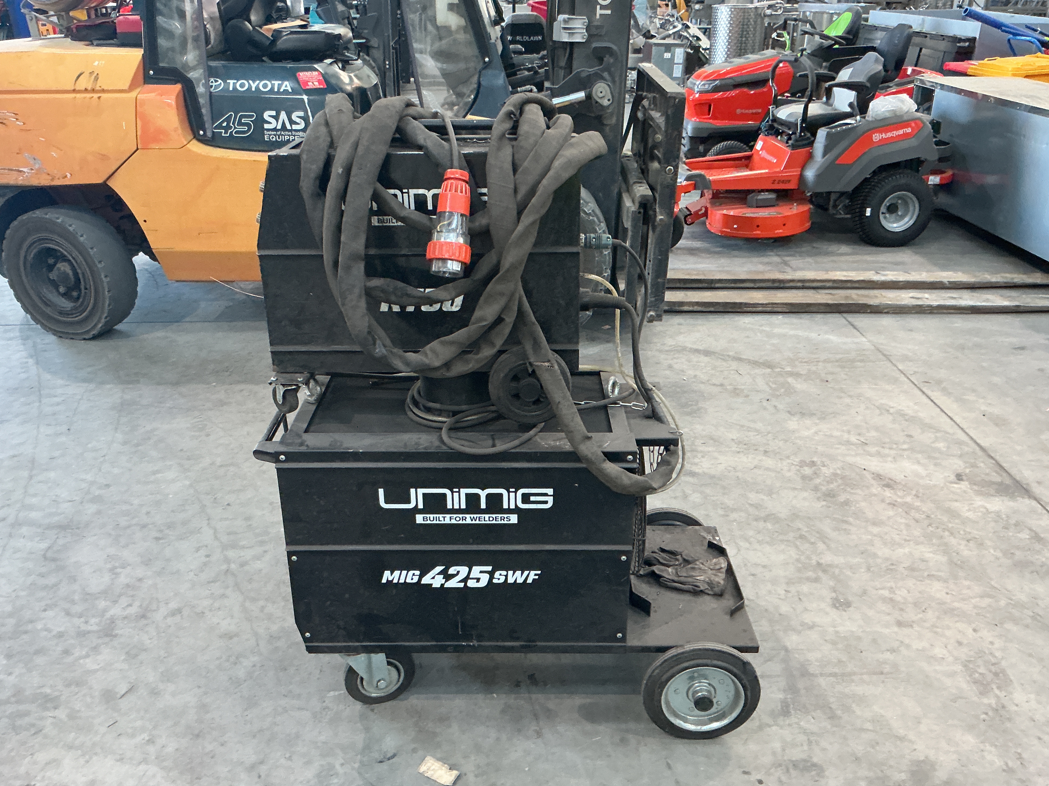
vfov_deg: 46.8
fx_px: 909
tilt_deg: -24.6
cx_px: 514
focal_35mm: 30
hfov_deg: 60.0
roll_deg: +0.6
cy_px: 394
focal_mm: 3
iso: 200
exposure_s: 1/60
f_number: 1.8
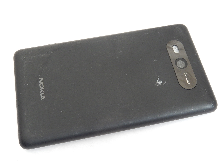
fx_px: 265
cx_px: 112
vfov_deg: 35.1
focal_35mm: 41
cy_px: 84
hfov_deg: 45.8
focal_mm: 7.3
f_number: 4.2
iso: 400
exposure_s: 1/25
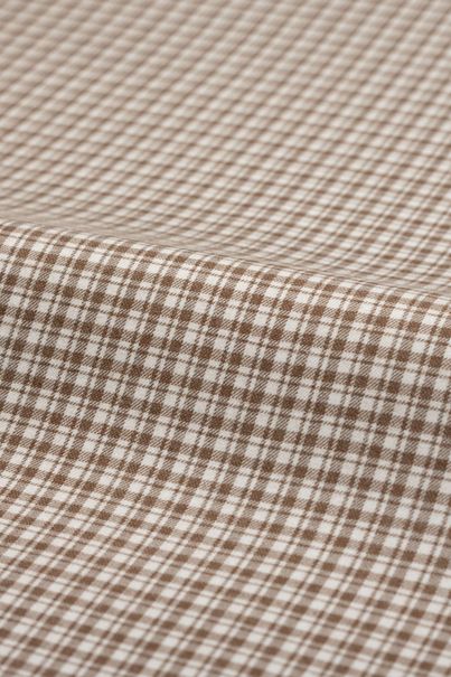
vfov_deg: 23.9
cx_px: 226
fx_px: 1598
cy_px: 338
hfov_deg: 16.1
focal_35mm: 85
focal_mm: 85
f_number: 8
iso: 160
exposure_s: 1/100
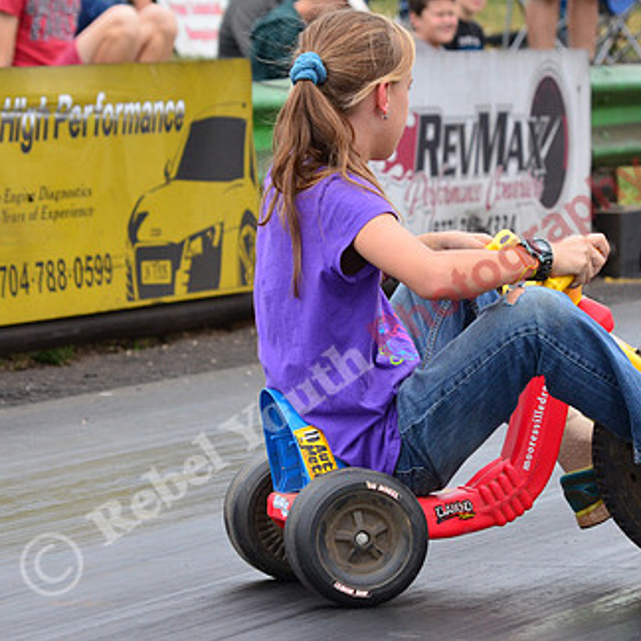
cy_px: 340
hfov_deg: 6.1
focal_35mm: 285
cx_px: 404
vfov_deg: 6.2
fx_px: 5966
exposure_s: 1/1000
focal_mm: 125
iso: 1000
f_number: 8
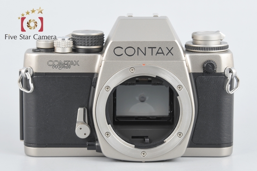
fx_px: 1071
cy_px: 86
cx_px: 128
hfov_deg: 13.7
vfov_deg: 9.1
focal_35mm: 150
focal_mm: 100
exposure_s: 1/250
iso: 400
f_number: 10
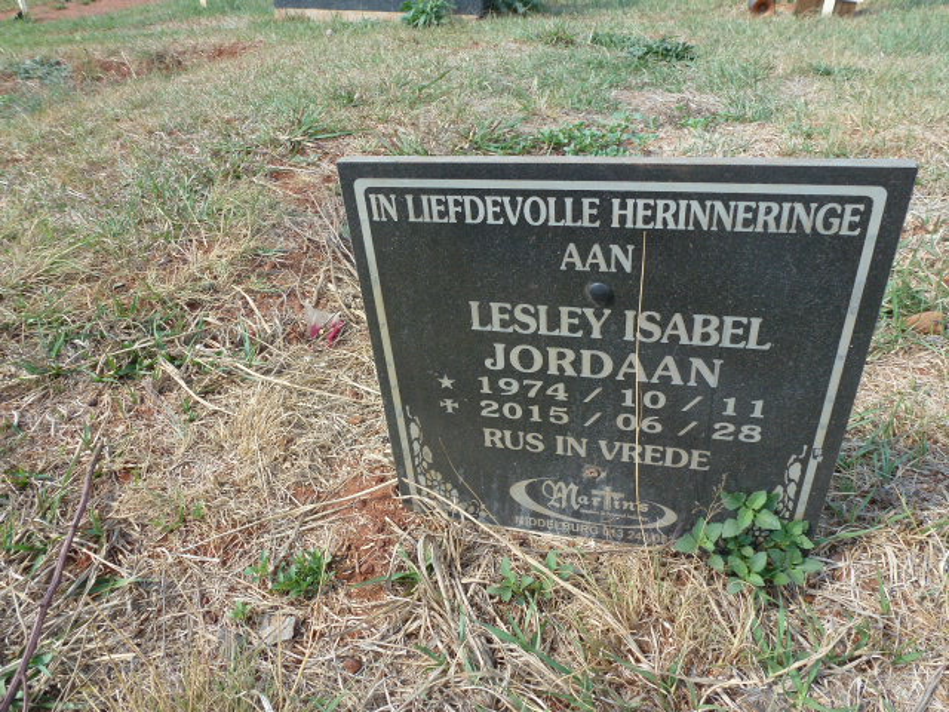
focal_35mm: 24
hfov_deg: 71.6
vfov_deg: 56.8
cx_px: 474
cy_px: 356
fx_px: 658
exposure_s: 1/250
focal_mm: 4.3
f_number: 4
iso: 100
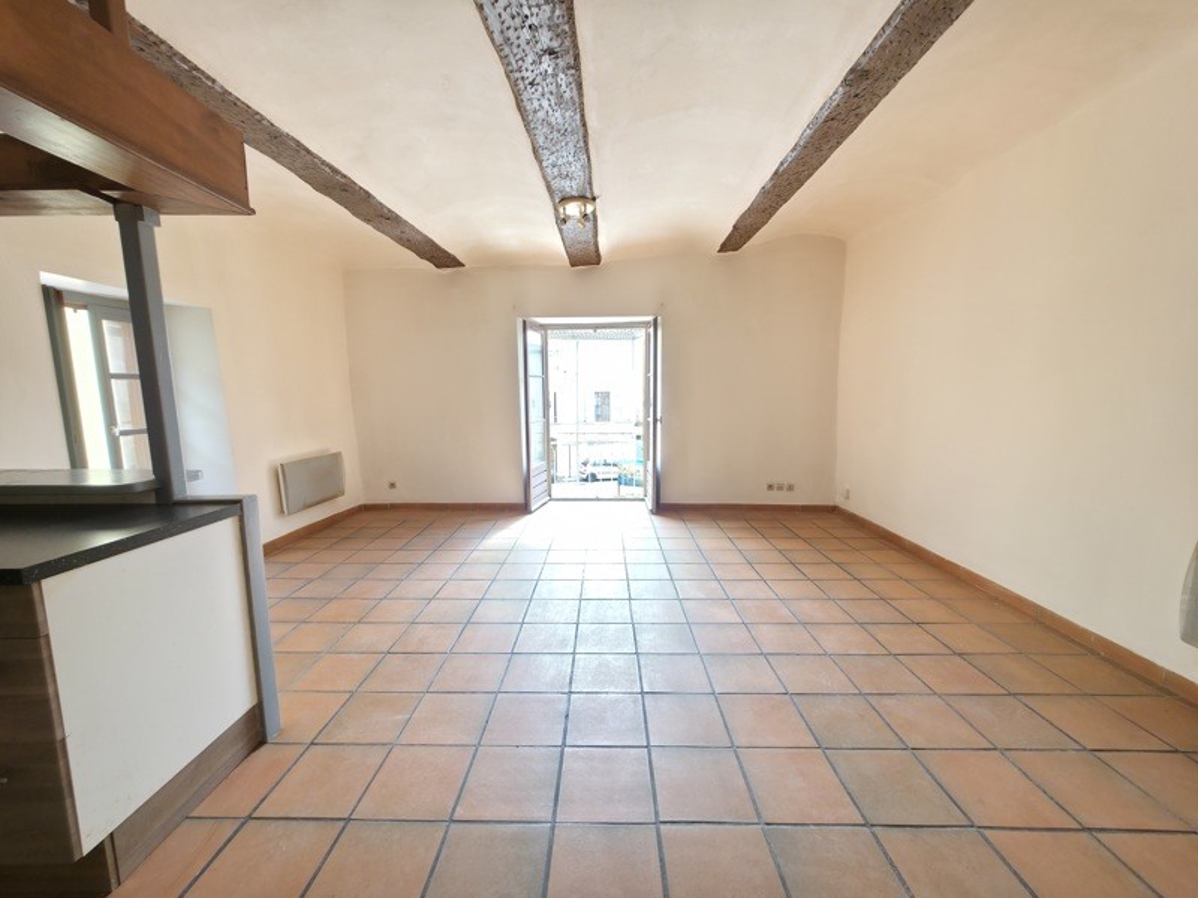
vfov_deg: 89.9
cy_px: 449
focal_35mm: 13
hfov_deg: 106.2
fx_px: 450
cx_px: 599
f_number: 1.9
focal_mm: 2.2
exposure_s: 1/100
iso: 80
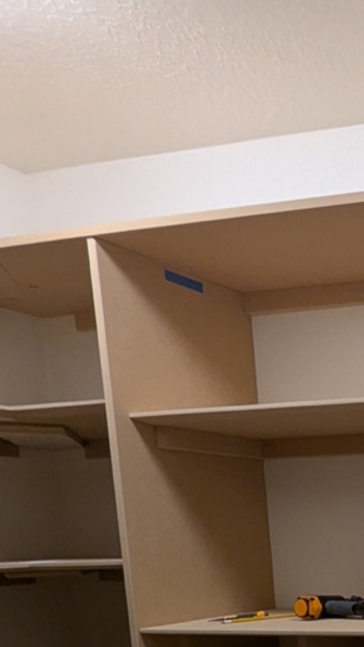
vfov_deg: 46.9
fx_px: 652
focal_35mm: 38
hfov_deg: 19.8
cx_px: 698
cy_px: 595
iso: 124
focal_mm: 1.95
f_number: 2.2
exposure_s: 1/41.1
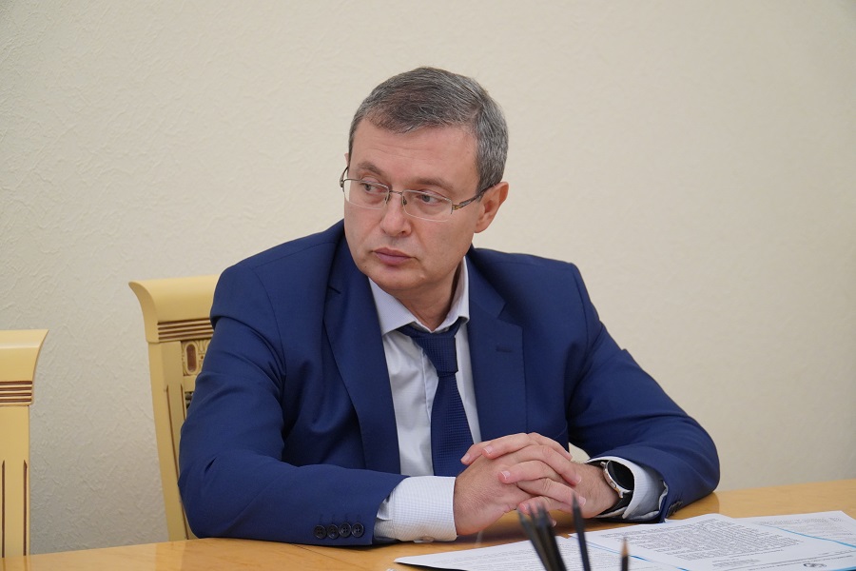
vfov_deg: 15.2
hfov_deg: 22.6
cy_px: 286
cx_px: 428
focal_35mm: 90
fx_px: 2140
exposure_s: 1/160
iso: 1600
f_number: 4
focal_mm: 60
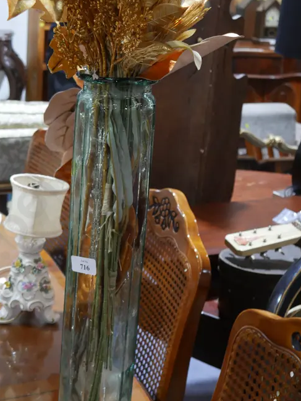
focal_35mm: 60
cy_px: 105
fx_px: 695
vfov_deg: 31.7
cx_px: 105
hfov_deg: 24.3
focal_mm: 19
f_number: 4.1
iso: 800
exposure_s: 1/60
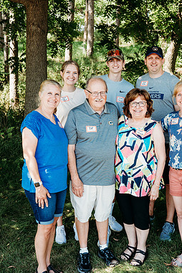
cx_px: 121
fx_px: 356
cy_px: 131
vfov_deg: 41.9
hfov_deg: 28.5
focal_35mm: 47
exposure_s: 1/200
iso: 200
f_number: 3.5
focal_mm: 29.5
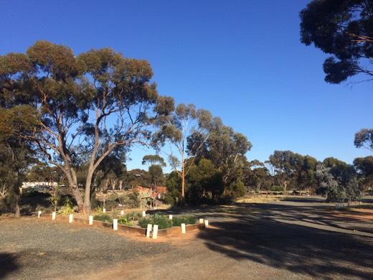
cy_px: 140
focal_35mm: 29
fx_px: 312
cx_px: 186
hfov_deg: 61.7
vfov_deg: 48.2
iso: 32
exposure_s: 1/1786
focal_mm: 4.15
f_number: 2.2
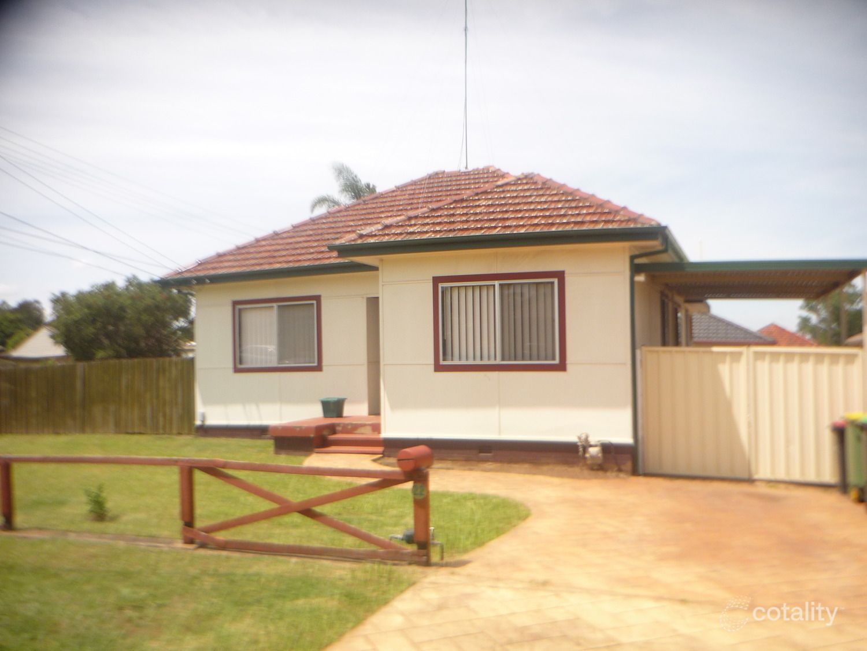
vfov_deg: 42.9
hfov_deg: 55.4
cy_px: 326
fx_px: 827
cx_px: 434
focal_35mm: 33
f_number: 8
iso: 100
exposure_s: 1/160
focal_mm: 5.5
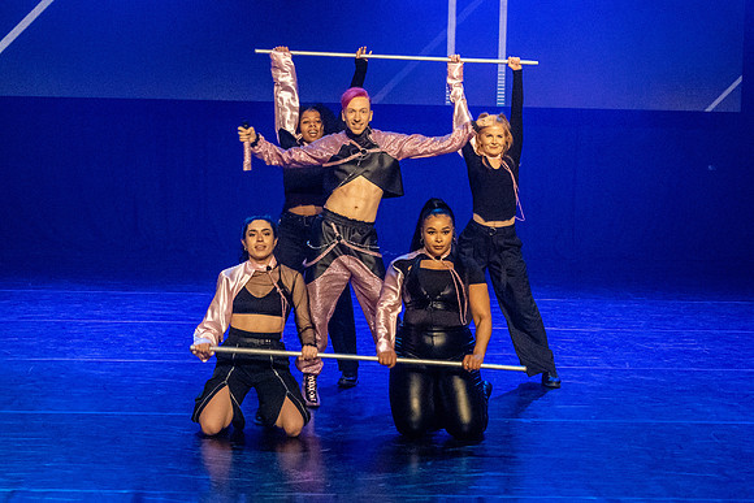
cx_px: 372
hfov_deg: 23.1
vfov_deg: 15.5
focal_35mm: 88
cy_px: 281
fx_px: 1842
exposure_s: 1/200
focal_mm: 50
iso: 11400
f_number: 4
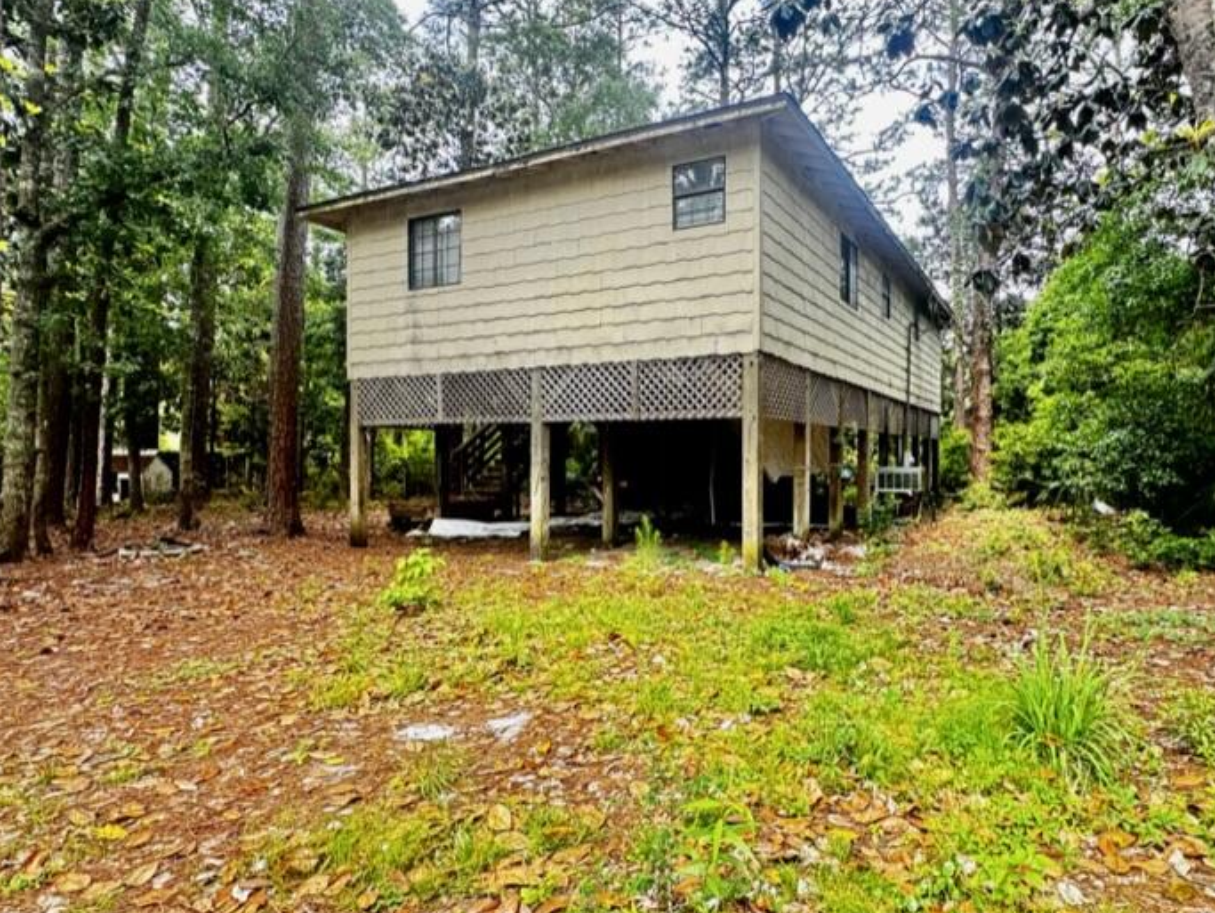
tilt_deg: -1.6
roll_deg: -0.3
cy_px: 464
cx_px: 694
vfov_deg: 63.5
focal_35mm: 21
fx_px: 737
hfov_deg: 78.5
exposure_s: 1/99
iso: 100
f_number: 2.2
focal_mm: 2.22
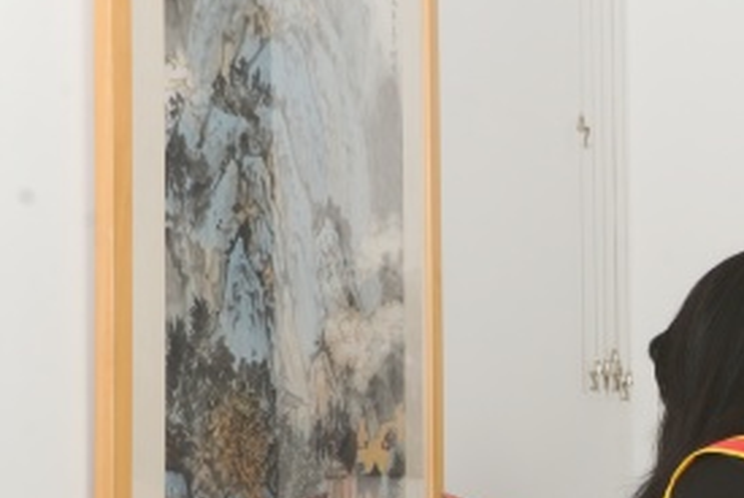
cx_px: 820
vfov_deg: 11.9
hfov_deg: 17.2
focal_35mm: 115
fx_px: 2379
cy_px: 432
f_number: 7.1
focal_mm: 48
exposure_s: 1/160
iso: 280
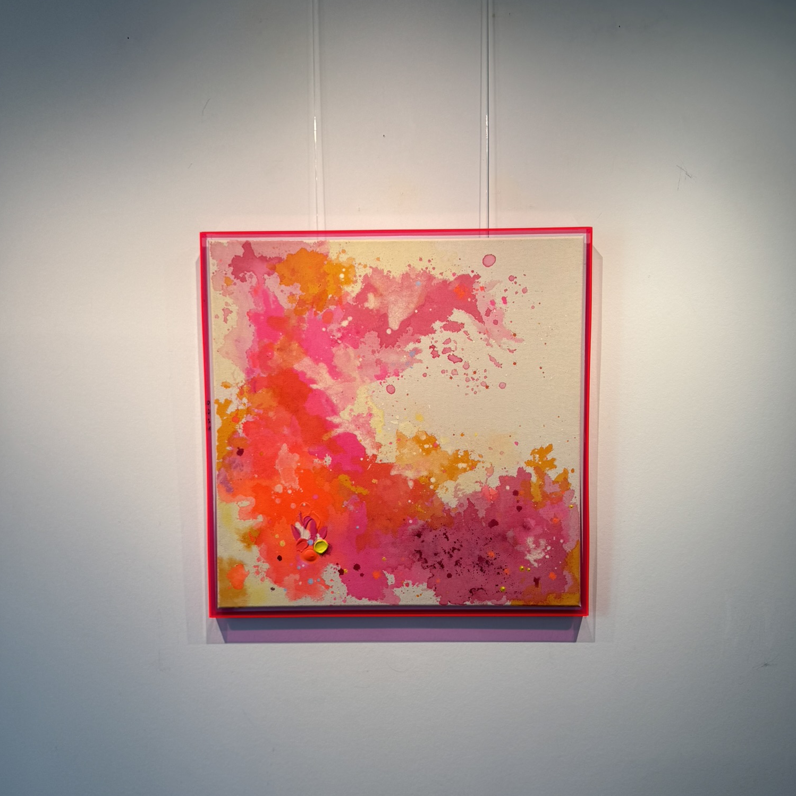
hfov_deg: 55.6
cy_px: 470
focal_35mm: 29
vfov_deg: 55.3
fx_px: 754
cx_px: 399
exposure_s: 1/175
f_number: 1.78
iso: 64
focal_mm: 6.76
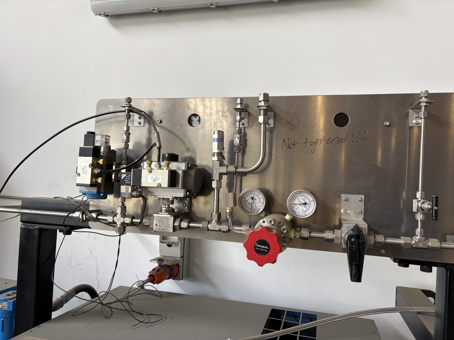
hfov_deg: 67.3
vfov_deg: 53.1
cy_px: 170
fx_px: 341
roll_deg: -1.7
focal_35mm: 26
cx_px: 227
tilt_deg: +3.3
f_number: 1.6
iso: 80
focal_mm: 5.96
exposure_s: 1/50
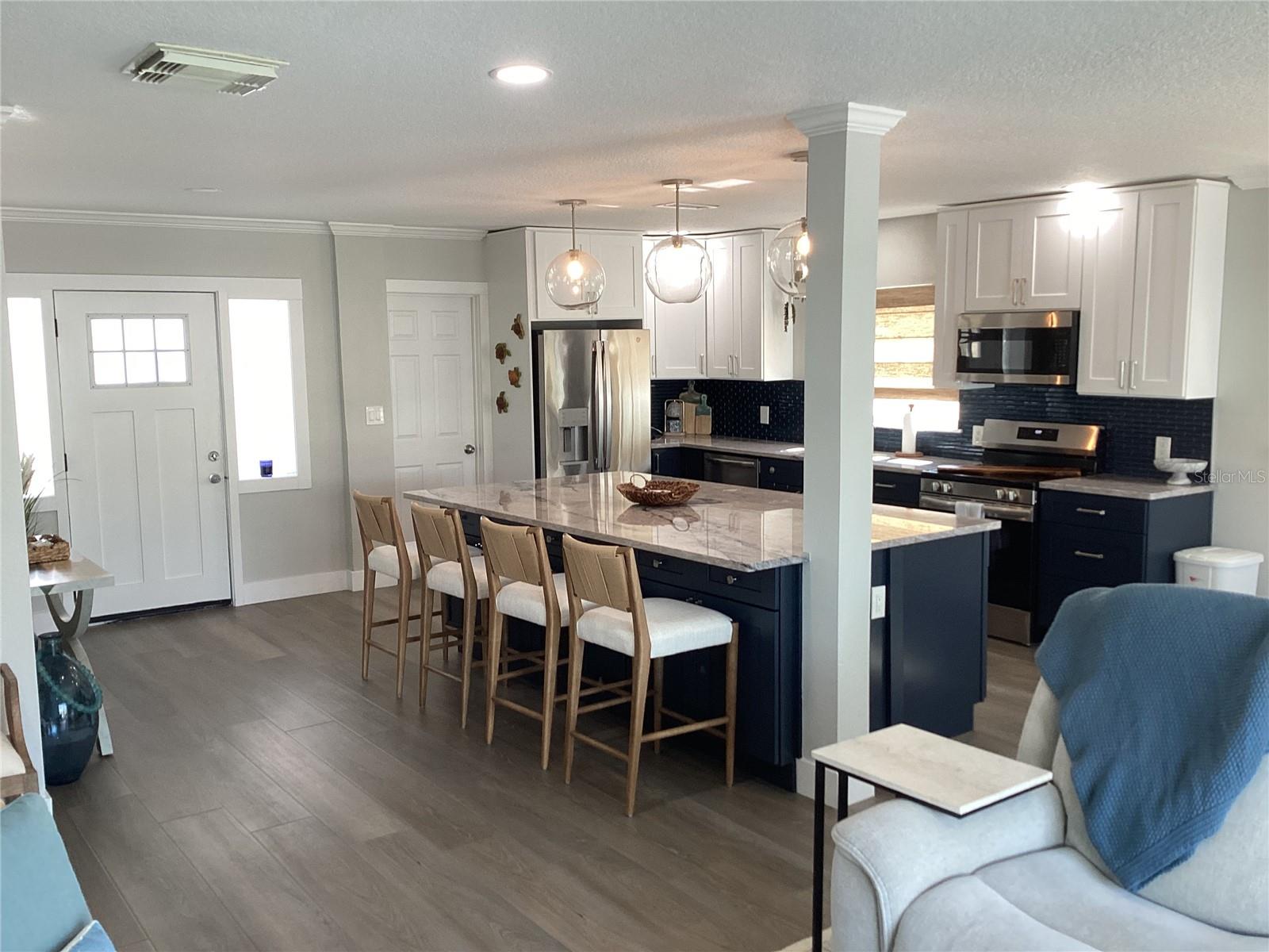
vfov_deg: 45.4
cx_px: 634
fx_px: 1136
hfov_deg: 58.4
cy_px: 476
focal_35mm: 31
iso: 50
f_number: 2.4
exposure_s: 1/60
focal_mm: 3.3
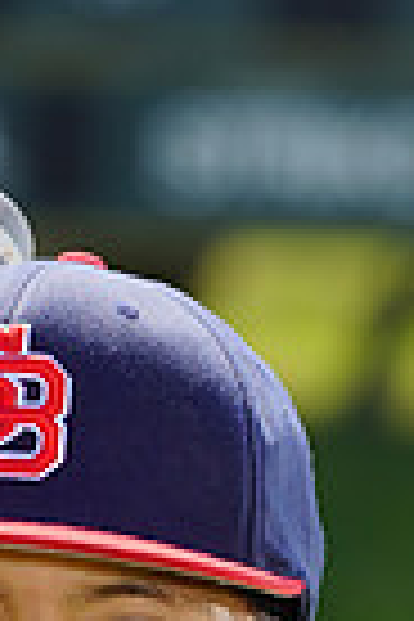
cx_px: -16
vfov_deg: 2.1
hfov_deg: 1.4
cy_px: 1138
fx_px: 16835
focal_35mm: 976
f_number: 8
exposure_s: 1/250
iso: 100
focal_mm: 232
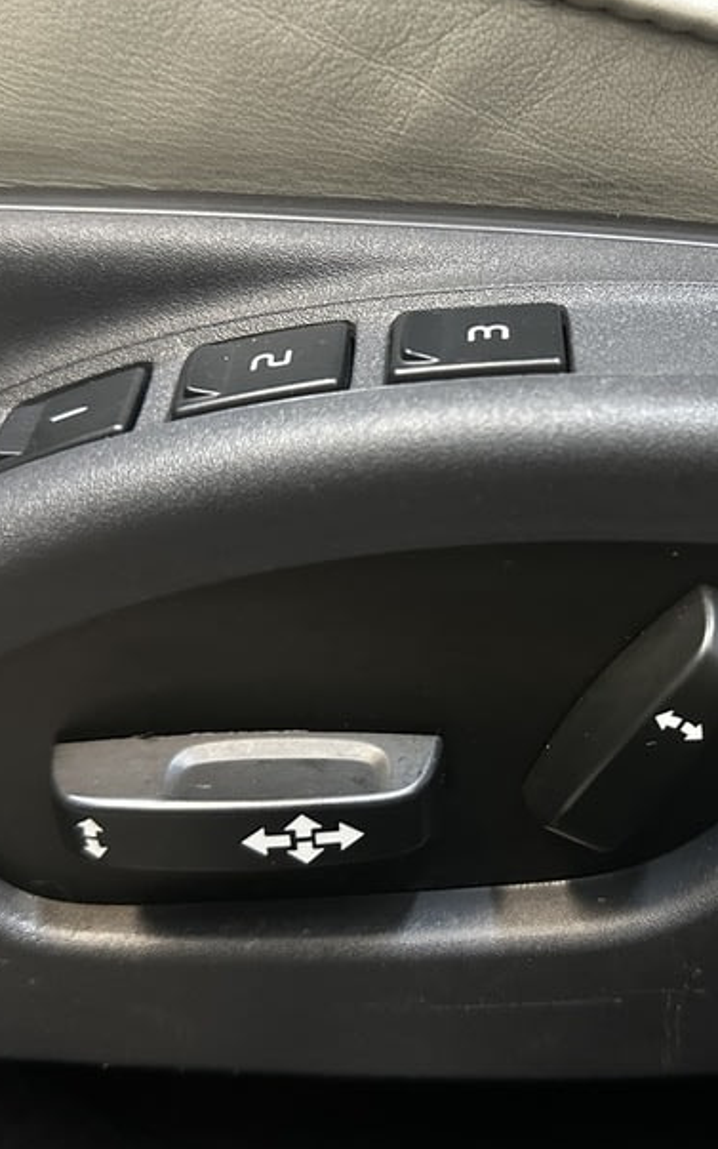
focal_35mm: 38
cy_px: 533
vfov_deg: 51.5
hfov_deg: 32.9
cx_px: 541
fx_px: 1189
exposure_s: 1/33
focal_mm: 6.86
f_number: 1.78
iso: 800
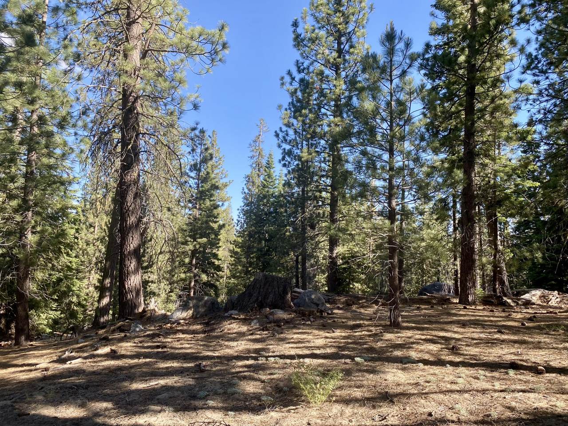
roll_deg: -3.5
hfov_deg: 67.3
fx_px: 427
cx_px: 284
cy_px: 213
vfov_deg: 53.1
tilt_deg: +3.6
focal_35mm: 26
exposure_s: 1/565
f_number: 1.8
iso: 32
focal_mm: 4.25
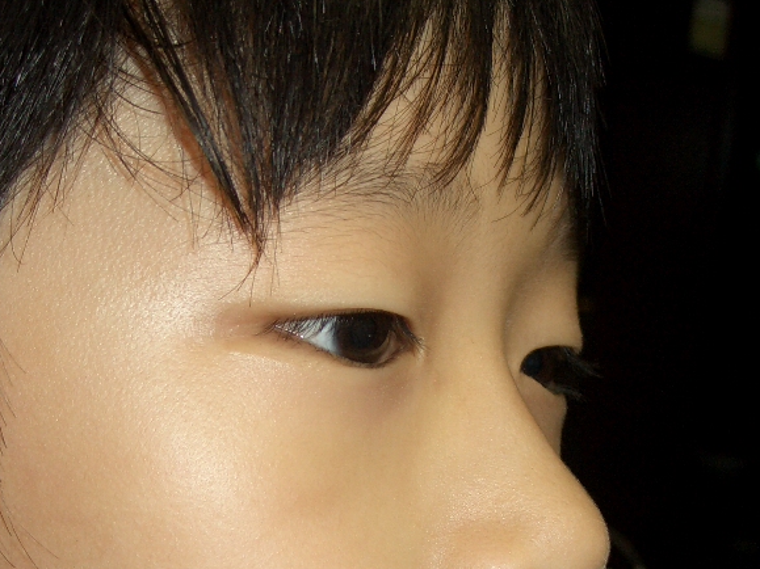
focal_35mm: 73
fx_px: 1602
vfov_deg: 20.0
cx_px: 361
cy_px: 444
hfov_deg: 26.7
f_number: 2.8
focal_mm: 7.1
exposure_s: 1/60
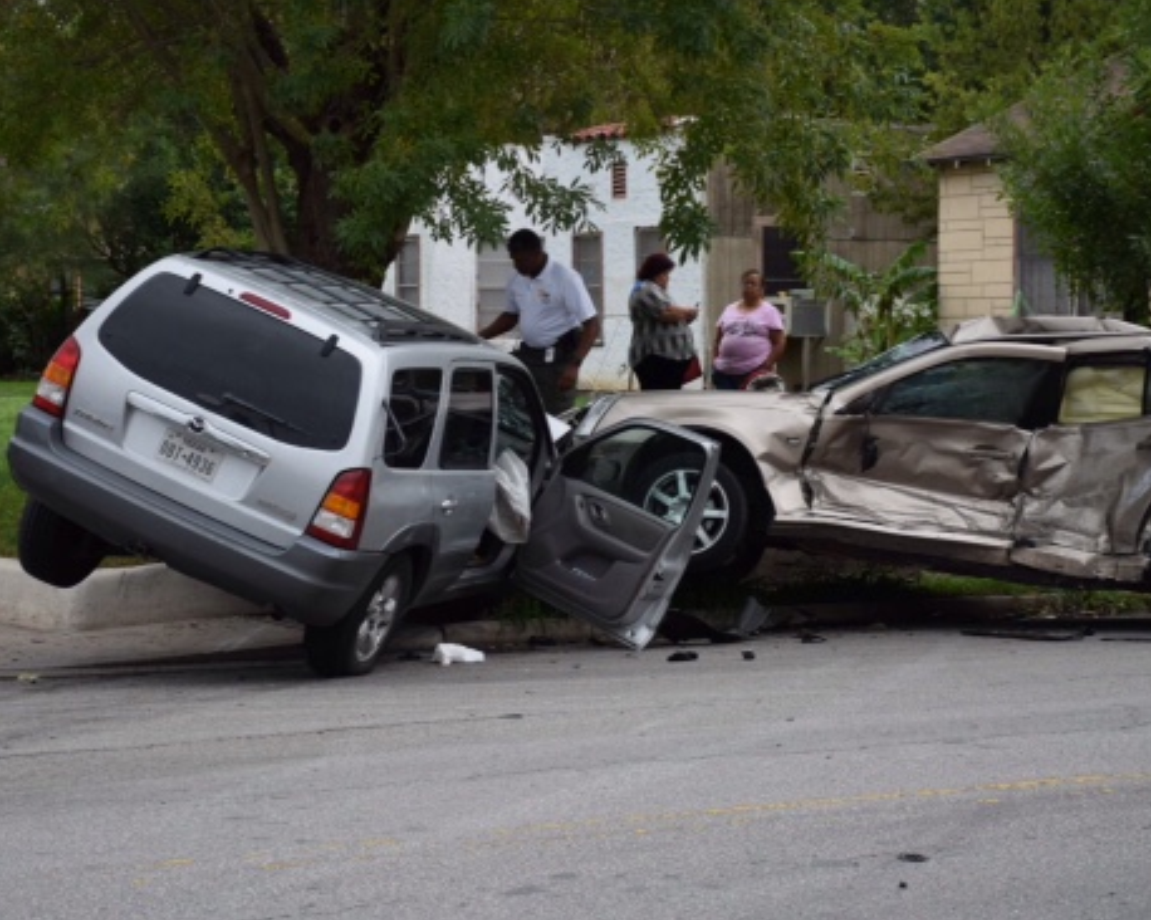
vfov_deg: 17.3
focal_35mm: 89
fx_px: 3019
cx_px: 555
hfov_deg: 21.6
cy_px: 493
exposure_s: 1/1000
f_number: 4.5
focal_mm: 45
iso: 450
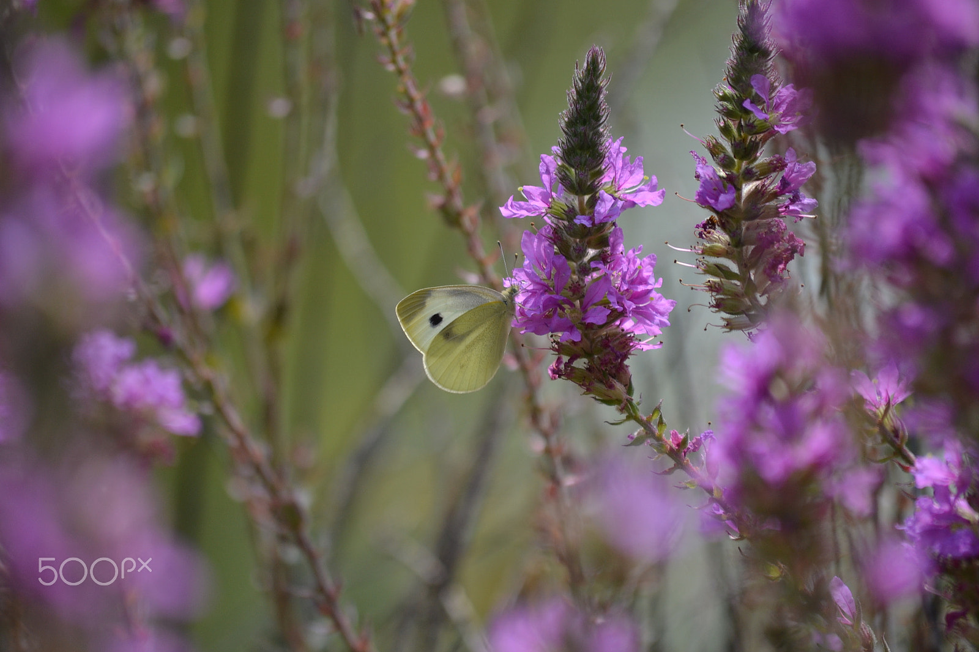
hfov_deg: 6.9
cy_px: 326
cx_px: 490
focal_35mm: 300
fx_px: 8156
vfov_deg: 4.6
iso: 220
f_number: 5.6
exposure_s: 1/500
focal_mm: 200
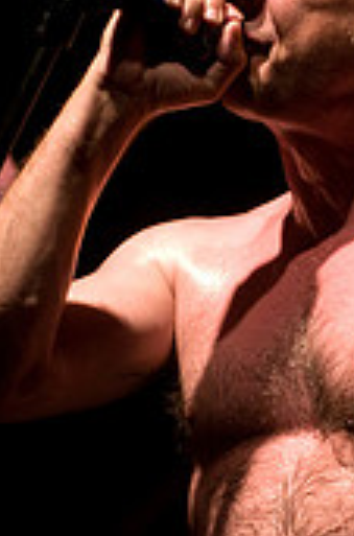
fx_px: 4110
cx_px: 365
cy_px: 476
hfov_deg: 4.9
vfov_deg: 7.4
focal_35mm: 277
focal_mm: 70
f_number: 2.8
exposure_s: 1/160
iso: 1000
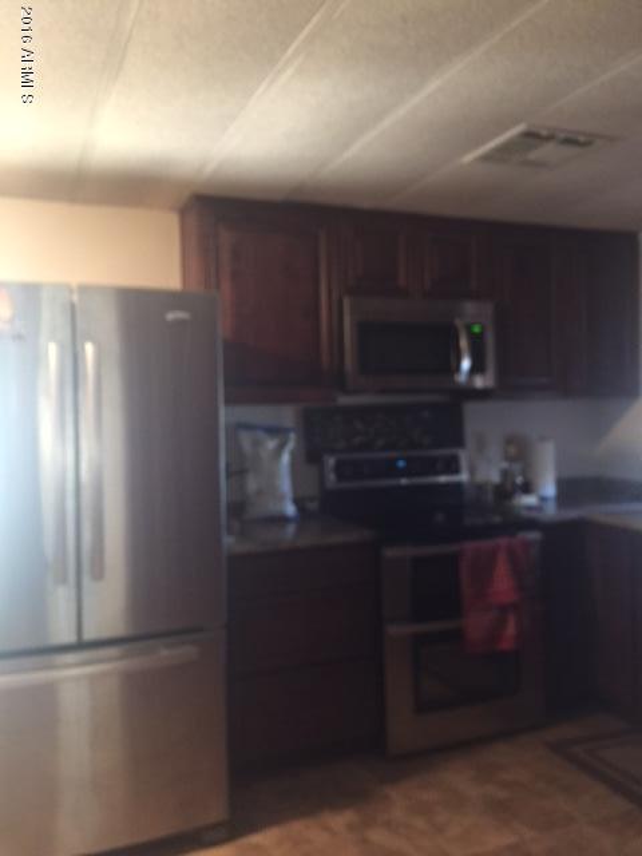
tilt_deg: -0.6
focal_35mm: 29
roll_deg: +1.2
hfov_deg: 48.2
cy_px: 428
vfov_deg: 61.7
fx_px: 717
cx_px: 321
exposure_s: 1/4
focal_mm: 4.15
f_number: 2.2
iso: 80
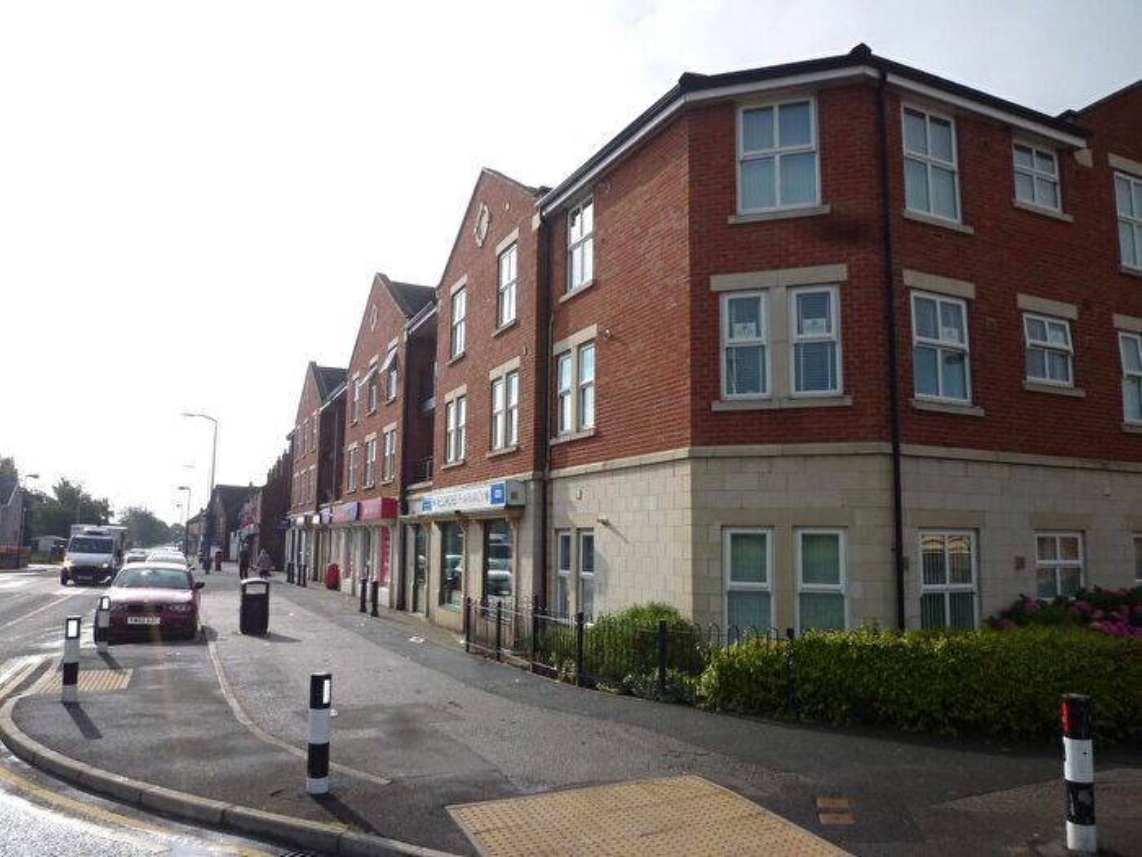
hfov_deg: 69.4
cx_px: 571
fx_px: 825
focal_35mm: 25
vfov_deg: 54.9
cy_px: 428
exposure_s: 1/400
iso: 100
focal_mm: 4.5
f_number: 5.6
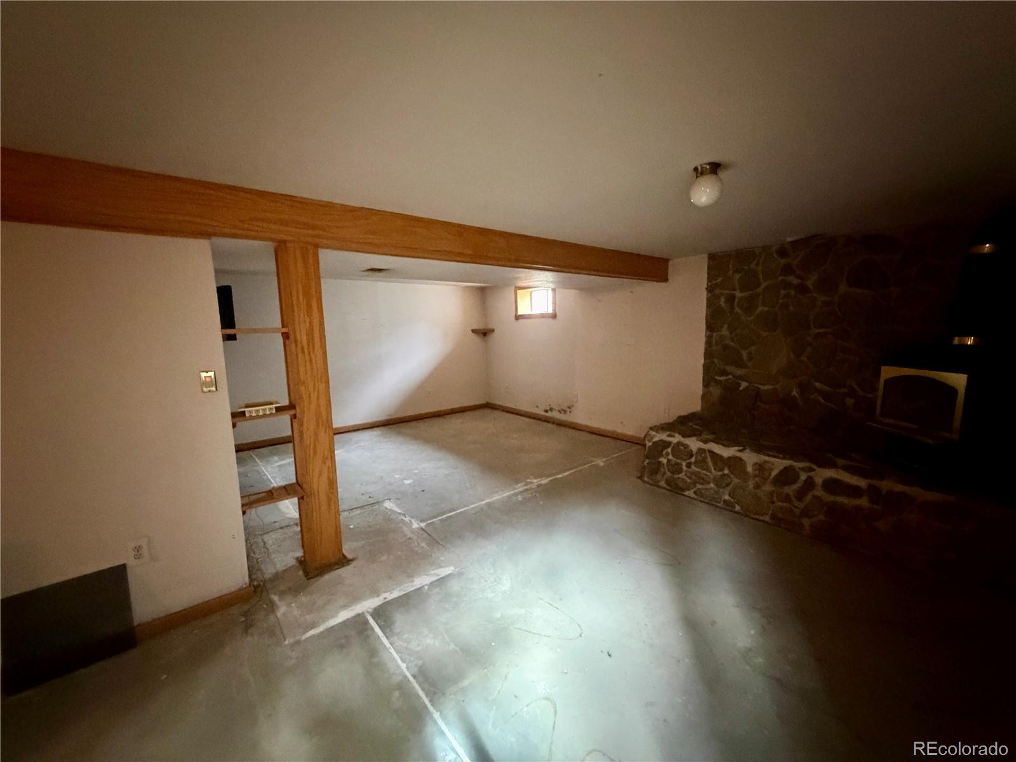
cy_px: 381
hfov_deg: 102.1
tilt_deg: -6.7
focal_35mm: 14
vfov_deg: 85.7
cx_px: 508
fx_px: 411
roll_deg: +2.4
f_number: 2.2
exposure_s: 1/40
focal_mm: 2.22
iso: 1600
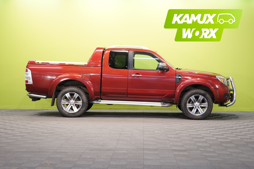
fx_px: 437
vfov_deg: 21.9
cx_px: 127
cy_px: 84
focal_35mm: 62
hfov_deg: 32.4
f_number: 5.6
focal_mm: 62
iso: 500
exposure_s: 1/25
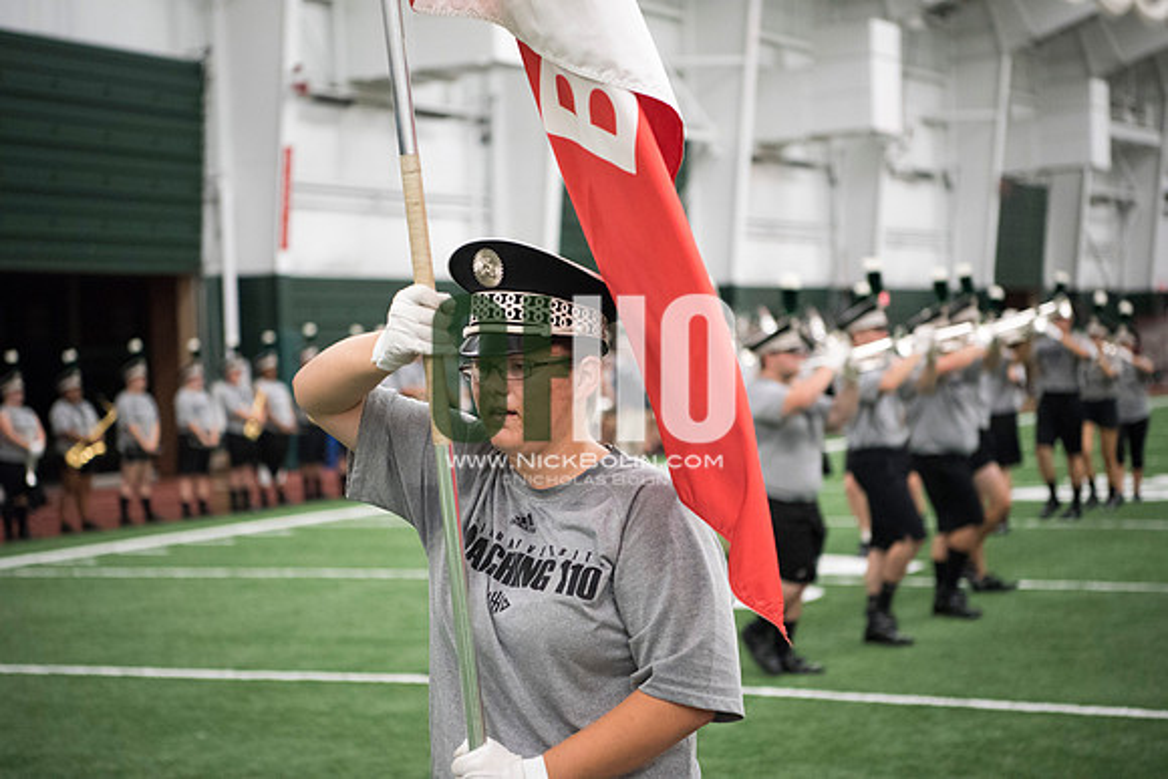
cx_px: 584
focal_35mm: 70
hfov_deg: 28.8
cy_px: 390
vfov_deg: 19.5
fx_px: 2272
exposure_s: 1/200
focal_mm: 70
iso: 3200
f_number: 3.2
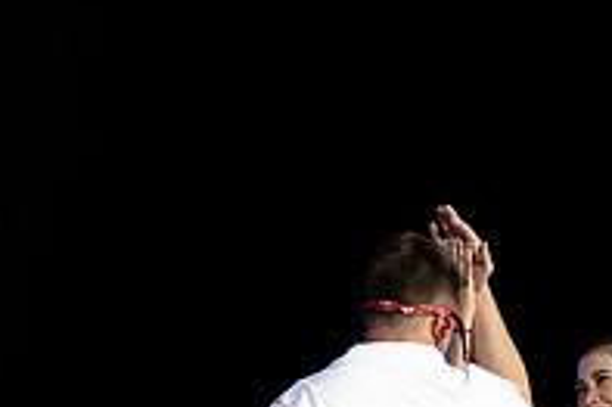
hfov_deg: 5.4
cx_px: 642
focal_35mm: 378
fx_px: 6420
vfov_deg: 3.6
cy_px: 559
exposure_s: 1/250
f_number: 4
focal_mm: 110
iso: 4000
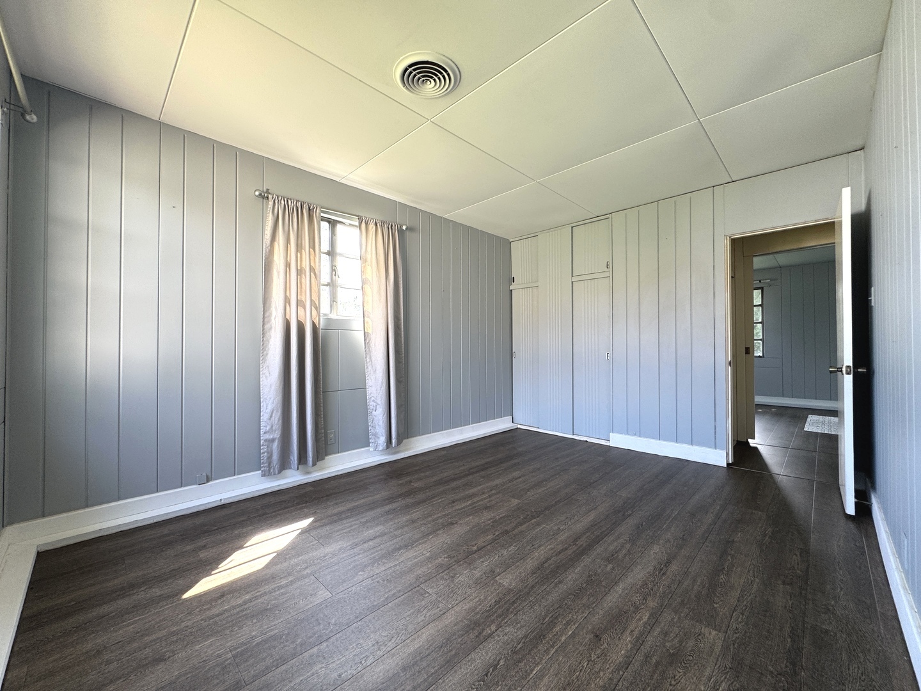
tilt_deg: +0.6
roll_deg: -0.5
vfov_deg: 85.7
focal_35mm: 14
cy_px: 346
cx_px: 460
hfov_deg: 102.1
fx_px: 372
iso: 80
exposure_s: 1/99
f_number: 2.2
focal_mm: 2.22
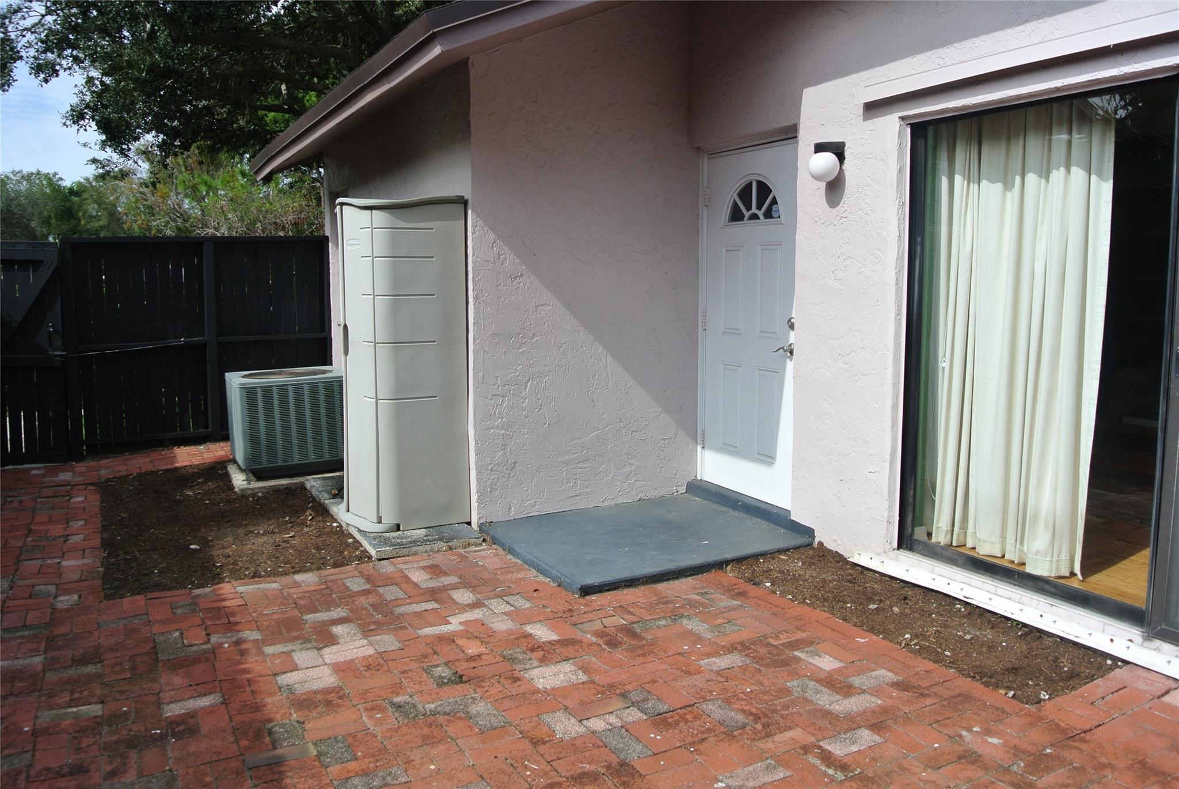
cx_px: 590
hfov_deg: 67.3
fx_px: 885
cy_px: 394
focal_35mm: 27
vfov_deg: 48.0
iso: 100
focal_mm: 10
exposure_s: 1/400
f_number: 4.5
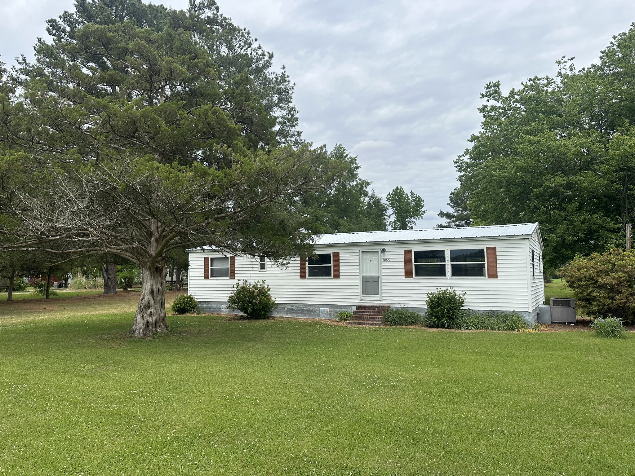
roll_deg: -0.1
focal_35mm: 24
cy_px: 238
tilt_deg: +4.7
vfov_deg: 56.8
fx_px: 440
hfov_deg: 71.6
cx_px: 318
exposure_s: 1/4016
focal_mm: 6.86
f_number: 1.78
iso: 80
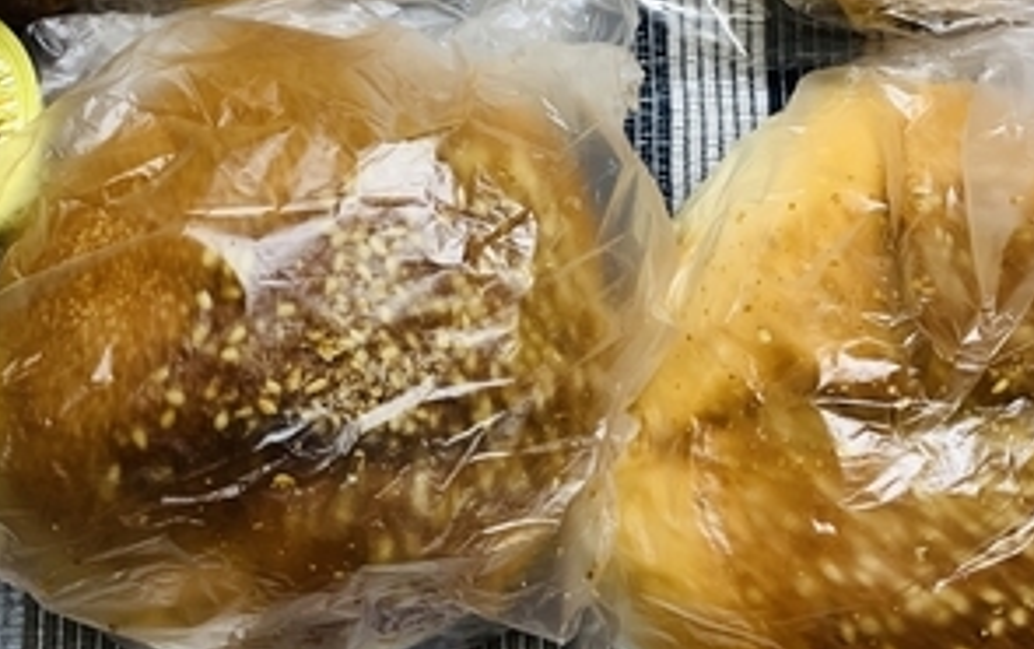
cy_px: 53
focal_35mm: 56
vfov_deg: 22.6
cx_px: 519
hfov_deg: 36.2
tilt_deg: -73.8
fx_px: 1580
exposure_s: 1/50
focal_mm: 4.25
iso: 64
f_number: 1.8
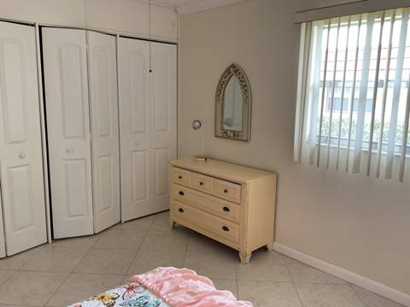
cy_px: 154
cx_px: 205
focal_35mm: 29
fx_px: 343
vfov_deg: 48.2
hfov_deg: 61.7
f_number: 1.8
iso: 40
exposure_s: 1/60
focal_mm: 3
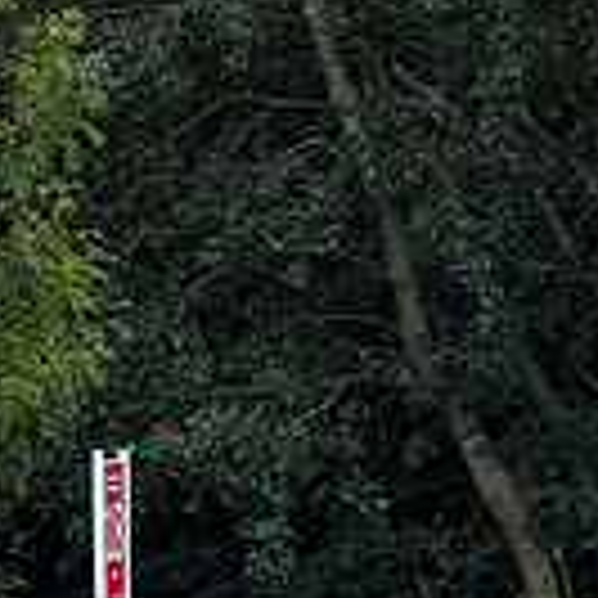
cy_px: 841
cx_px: 1268
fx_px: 32464
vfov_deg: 1.1
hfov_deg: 1.1
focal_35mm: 1661
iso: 400
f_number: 4
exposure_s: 1/800
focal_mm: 300
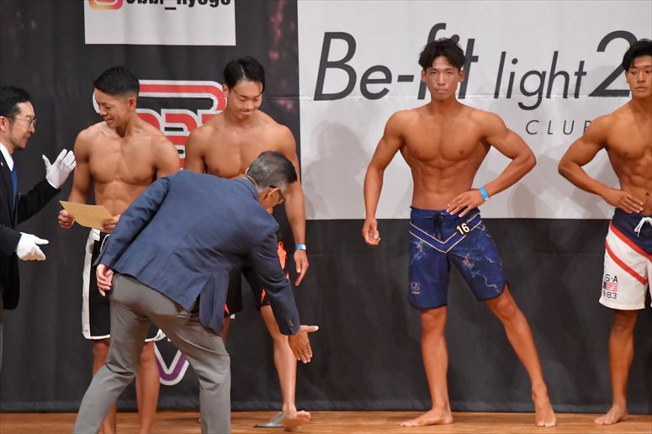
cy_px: 217
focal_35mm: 300
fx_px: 5431
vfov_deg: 4.6
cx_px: 326
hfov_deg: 6.9
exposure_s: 1/400
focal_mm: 200
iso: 10000
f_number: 5.6
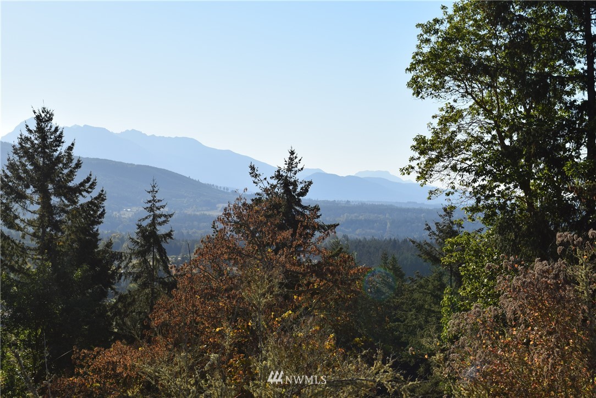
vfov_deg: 16.6
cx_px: 298
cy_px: 199
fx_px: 1367
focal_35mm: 82
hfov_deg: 24.6
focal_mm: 55
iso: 100
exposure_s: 1/200
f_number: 10
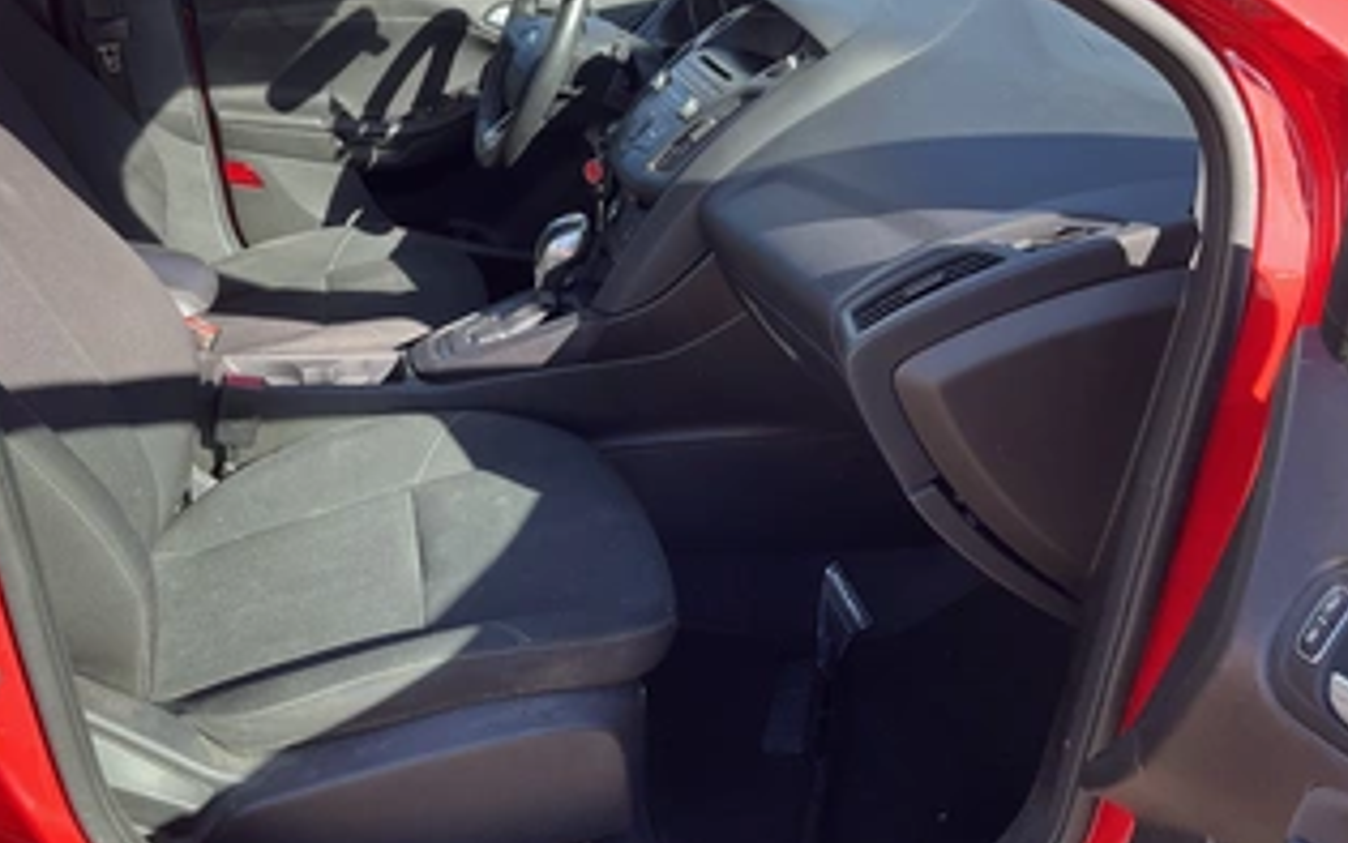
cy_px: 385
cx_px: 552
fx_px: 1433
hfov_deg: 50.1
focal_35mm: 39
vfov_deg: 32.8
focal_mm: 3
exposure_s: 1/205
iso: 20
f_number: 1.8
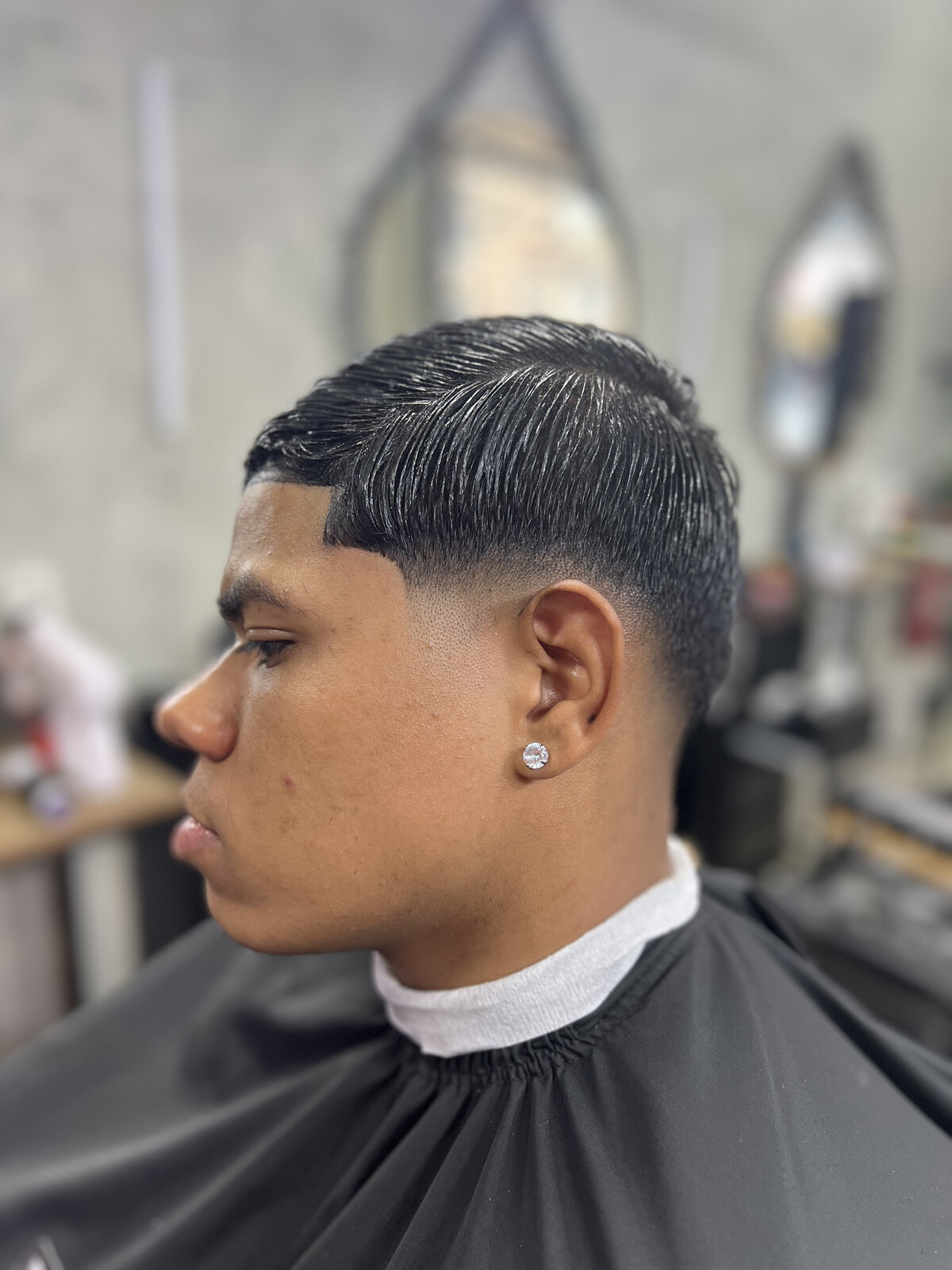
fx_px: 953
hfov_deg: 53.1
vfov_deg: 67.3
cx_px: 476
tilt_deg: -15.5
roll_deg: -0.4
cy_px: 635
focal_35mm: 26
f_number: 1.5
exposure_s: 1/60
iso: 160
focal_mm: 5.7
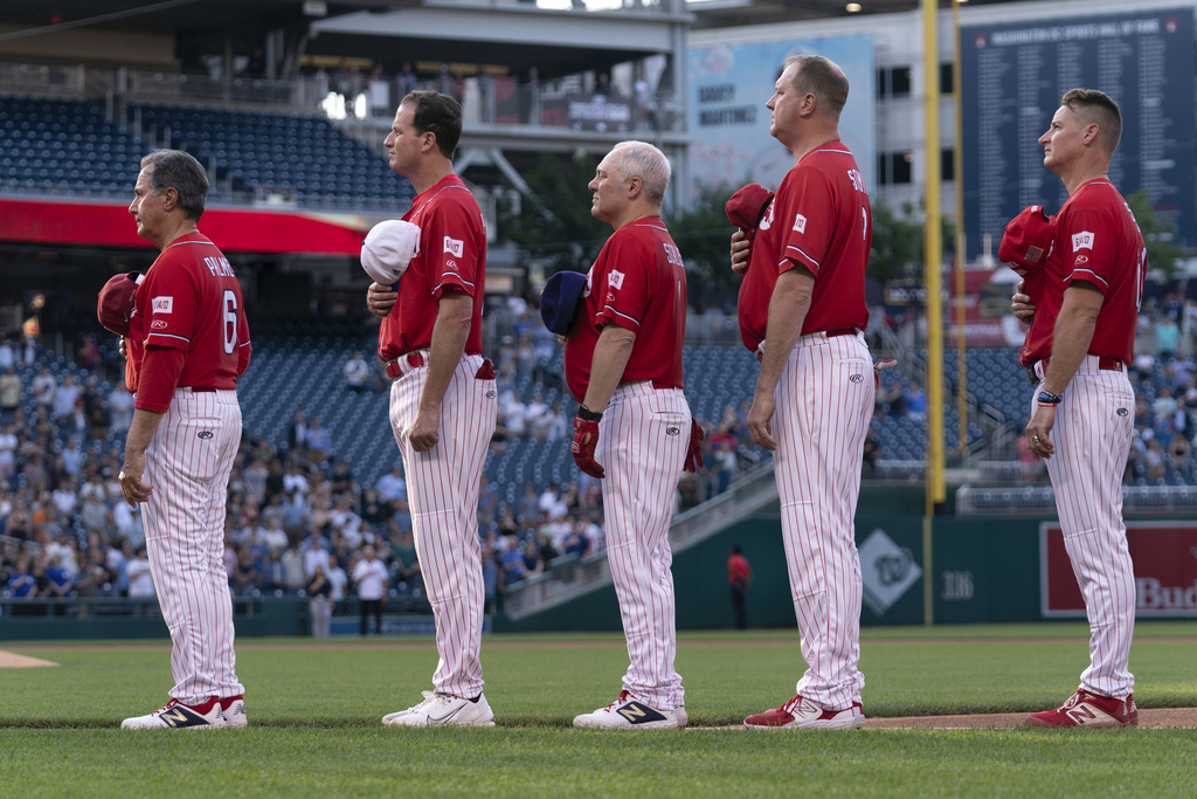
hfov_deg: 15.1
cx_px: 598
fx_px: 4522
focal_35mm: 136
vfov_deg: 10.1
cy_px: 400
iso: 320
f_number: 5
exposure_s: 1/500
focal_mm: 136
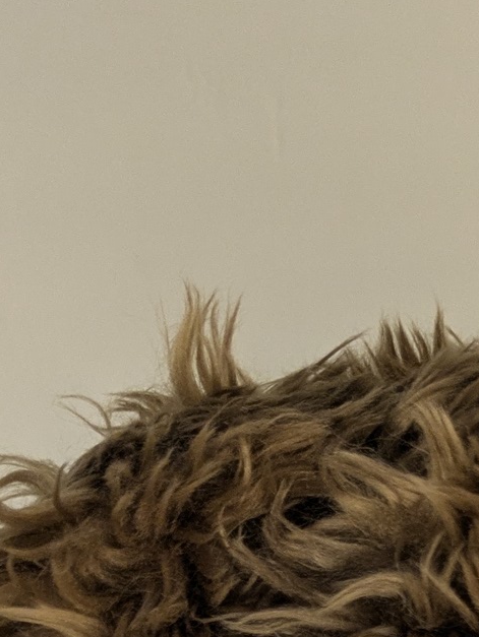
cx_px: 437
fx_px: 1880
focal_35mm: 102
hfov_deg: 14.4
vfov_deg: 16.0
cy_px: 1181
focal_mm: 5.43
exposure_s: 1/100
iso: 172
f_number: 1.89
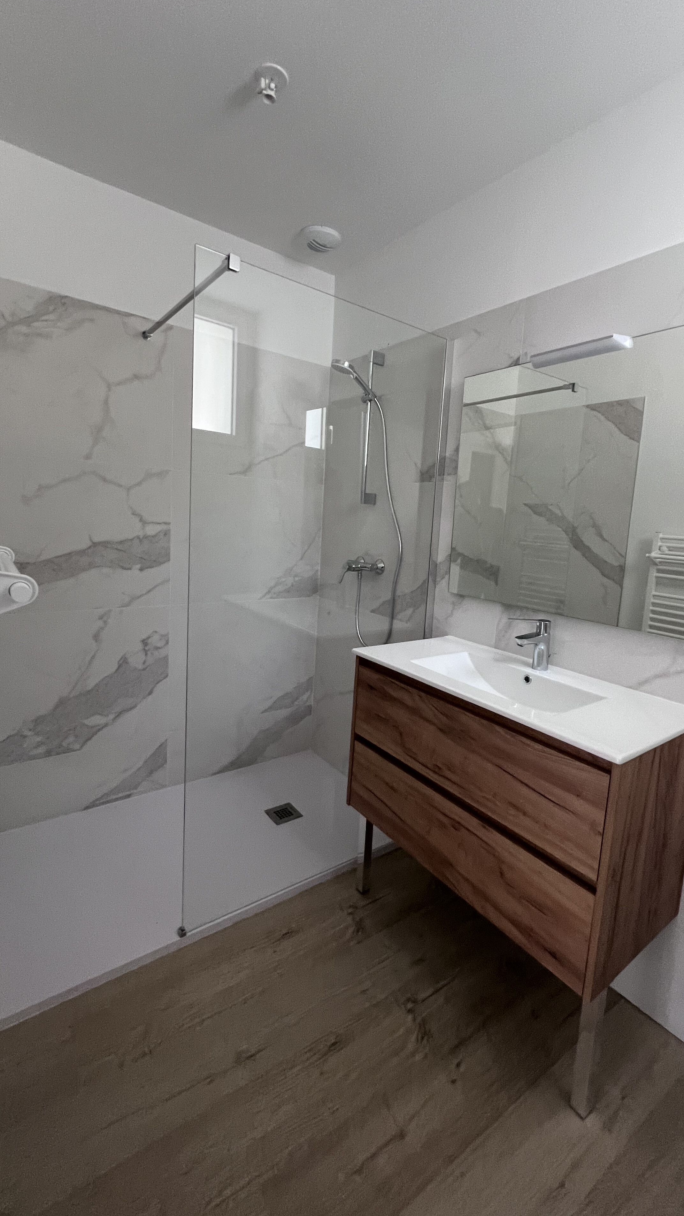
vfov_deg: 102.9
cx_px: 370
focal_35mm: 15
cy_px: 578
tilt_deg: -4.0
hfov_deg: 70.4
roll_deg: -2.8
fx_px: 484
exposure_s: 1/65
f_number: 1.8
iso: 250
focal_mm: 1.57
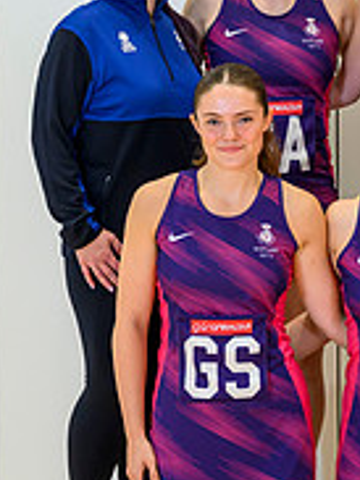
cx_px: 677
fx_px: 2554
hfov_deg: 7.8
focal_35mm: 184
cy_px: 156
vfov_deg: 10.7
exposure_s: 1/160
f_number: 4.5
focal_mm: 54
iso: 1600
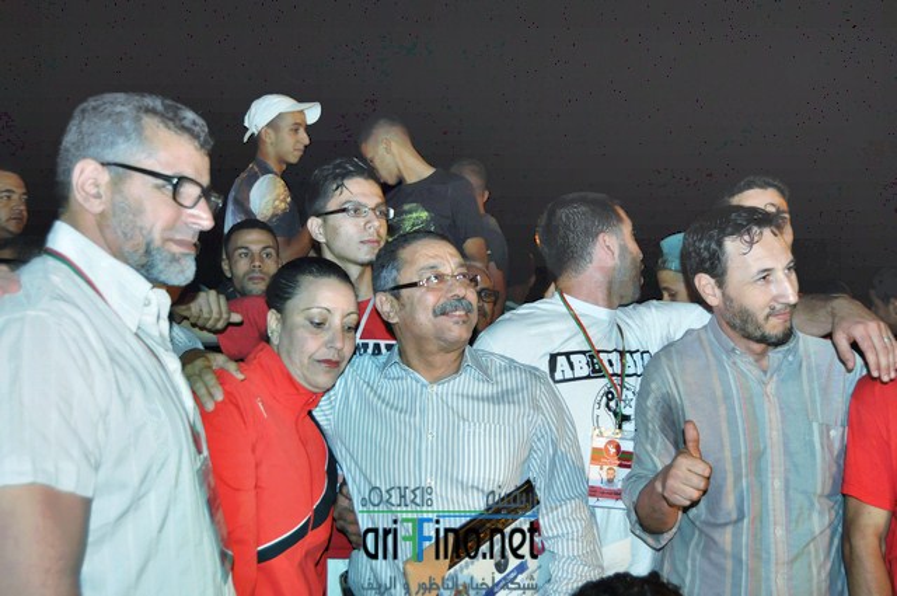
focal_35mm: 34
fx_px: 859
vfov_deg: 38.3
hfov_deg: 55.2
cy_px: 298
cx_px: 448
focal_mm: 23
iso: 800
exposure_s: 1/60
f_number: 3.8
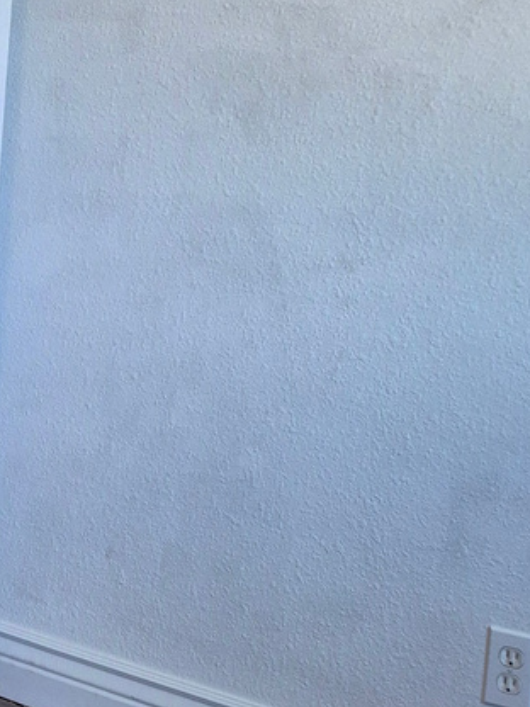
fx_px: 1735
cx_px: -426
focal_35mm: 85
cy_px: 447
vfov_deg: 23.0
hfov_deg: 15.1
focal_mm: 5.4
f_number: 1.8
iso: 400
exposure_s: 1/120
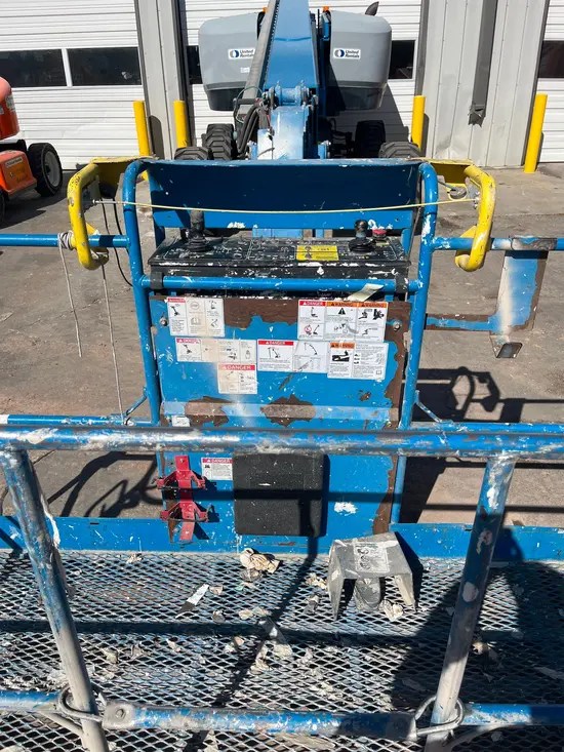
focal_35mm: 26
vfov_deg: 67.3
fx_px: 565
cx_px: 282
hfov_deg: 53.1
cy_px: 376
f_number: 1.6
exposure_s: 1/6173
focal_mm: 5.1
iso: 50
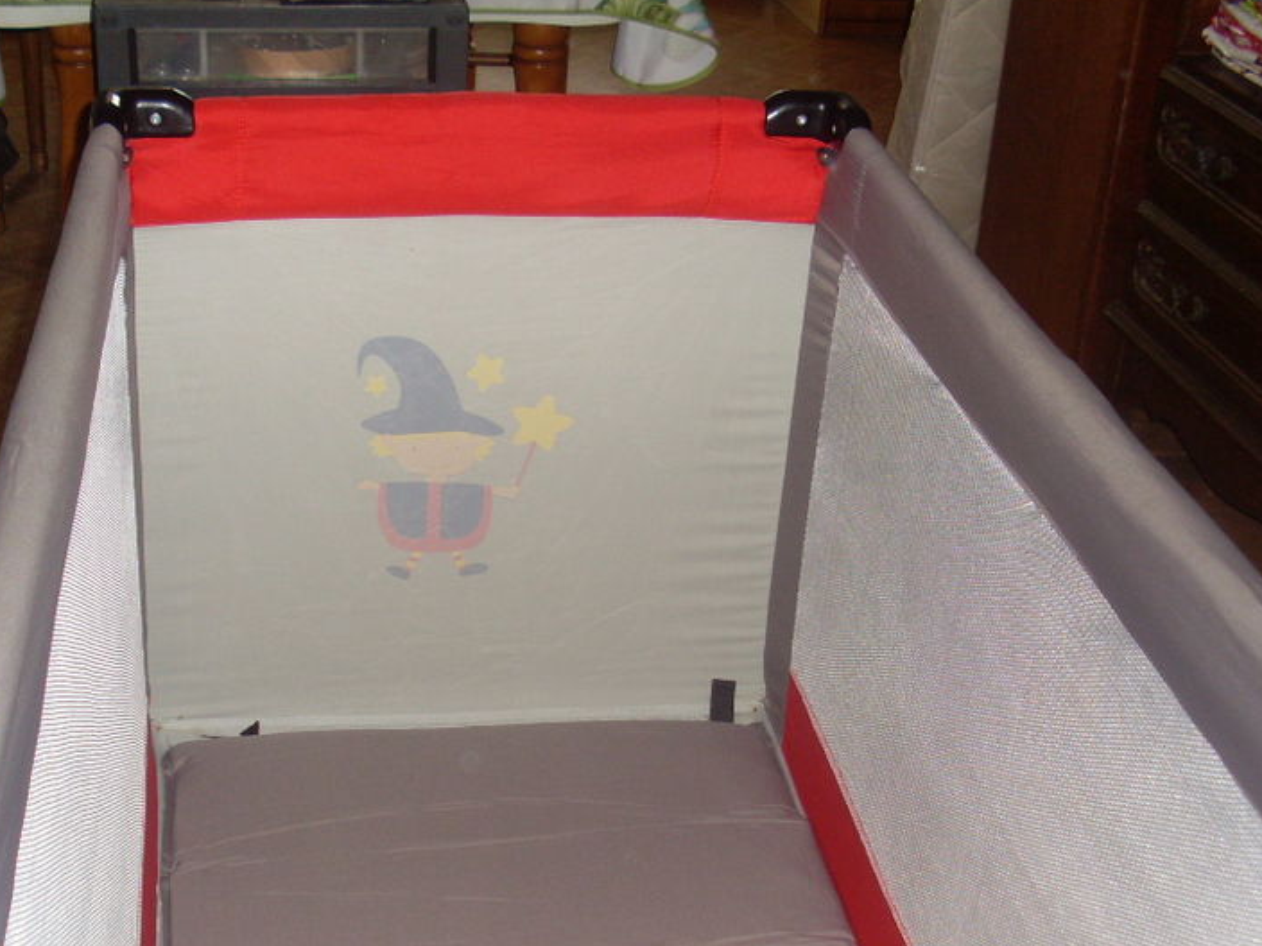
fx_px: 1969
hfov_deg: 35.5
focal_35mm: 54
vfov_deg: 26.8
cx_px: 615
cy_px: 659
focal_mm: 6.3
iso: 100
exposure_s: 1/45
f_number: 3
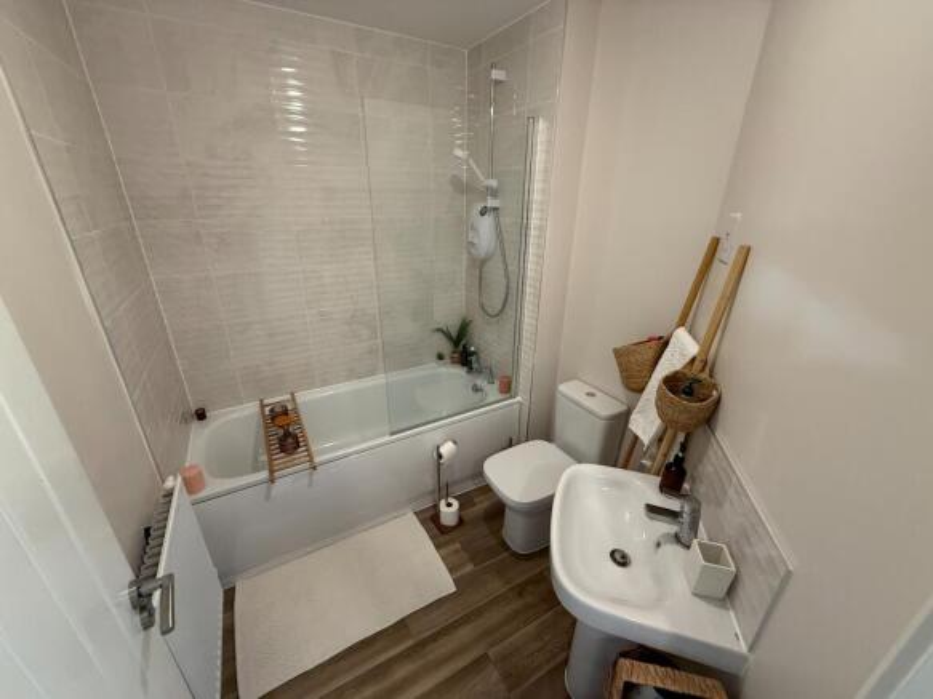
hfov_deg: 102.1
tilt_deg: -22.6
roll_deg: -0.5
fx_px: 377
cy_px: 350
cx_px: 466
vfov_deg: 85.7
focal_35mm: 14
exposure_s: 1/100
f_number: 2.2
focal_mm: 2.22
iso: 250
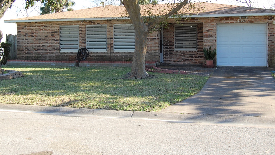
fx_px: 333
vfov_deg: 26.0
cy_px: 48
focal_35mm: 46
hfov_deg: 44.8
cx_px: 127
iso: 200
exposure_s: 1/160
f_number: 6.3
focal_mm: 23
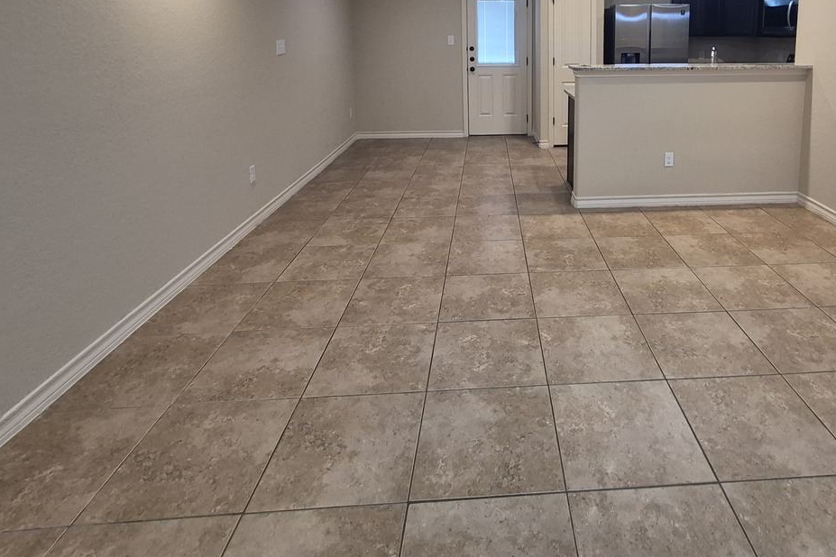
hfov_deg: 79.5
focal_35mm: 21
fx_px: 488
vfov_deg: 54.2
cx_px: 530
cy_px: 89
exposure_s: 1/60
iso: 200
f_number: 2.2
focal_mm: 1.74
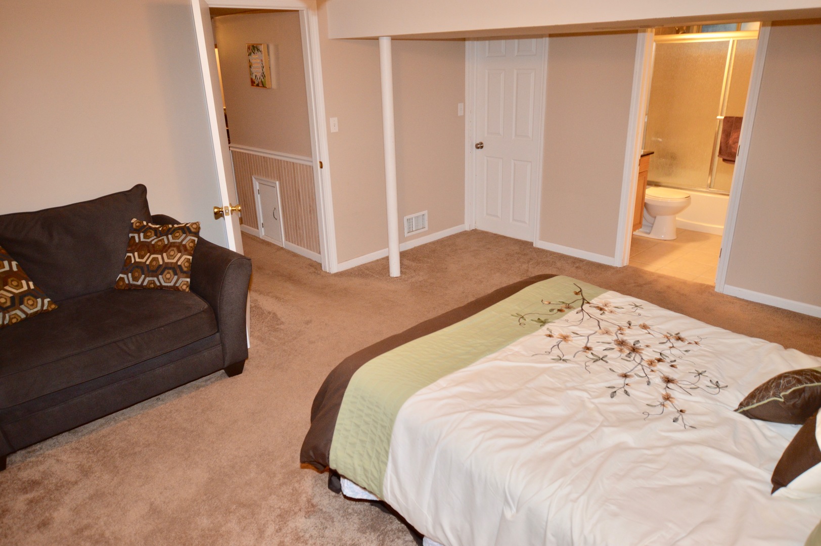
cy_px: 273
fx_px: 581
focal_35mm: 26
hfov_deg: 70.5
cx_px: 410
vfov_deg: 50.3
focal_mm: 17
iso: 560
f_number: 3.5
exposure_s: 1/60
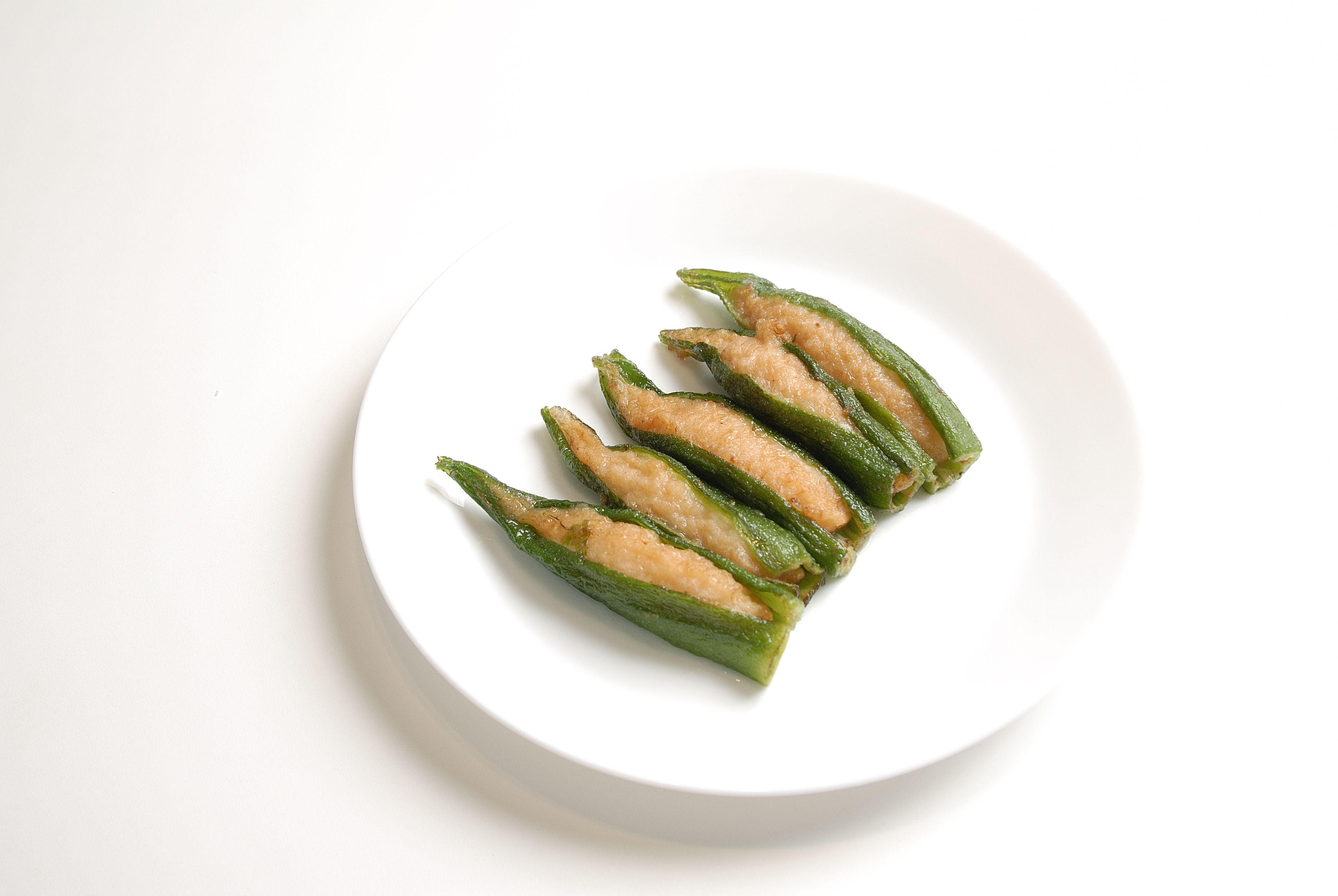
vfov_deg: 23.8
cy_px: 448
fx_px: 2121
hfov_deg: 35.0
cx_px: 669
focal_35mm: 57
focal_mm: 38
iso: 320
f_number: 7.1
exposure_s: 1/60
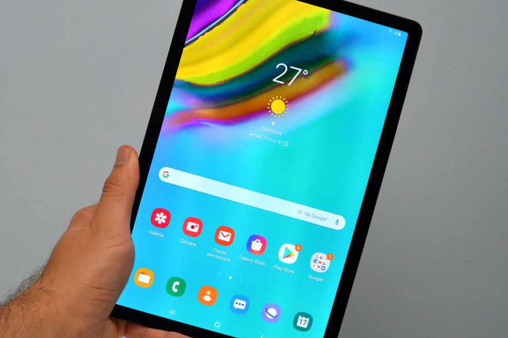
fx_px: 620
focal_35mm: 44
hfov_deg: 44.1
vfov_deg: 30.4
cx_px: 183
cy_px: 159
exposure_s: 1/60
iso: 1600
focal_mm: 22
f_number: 10
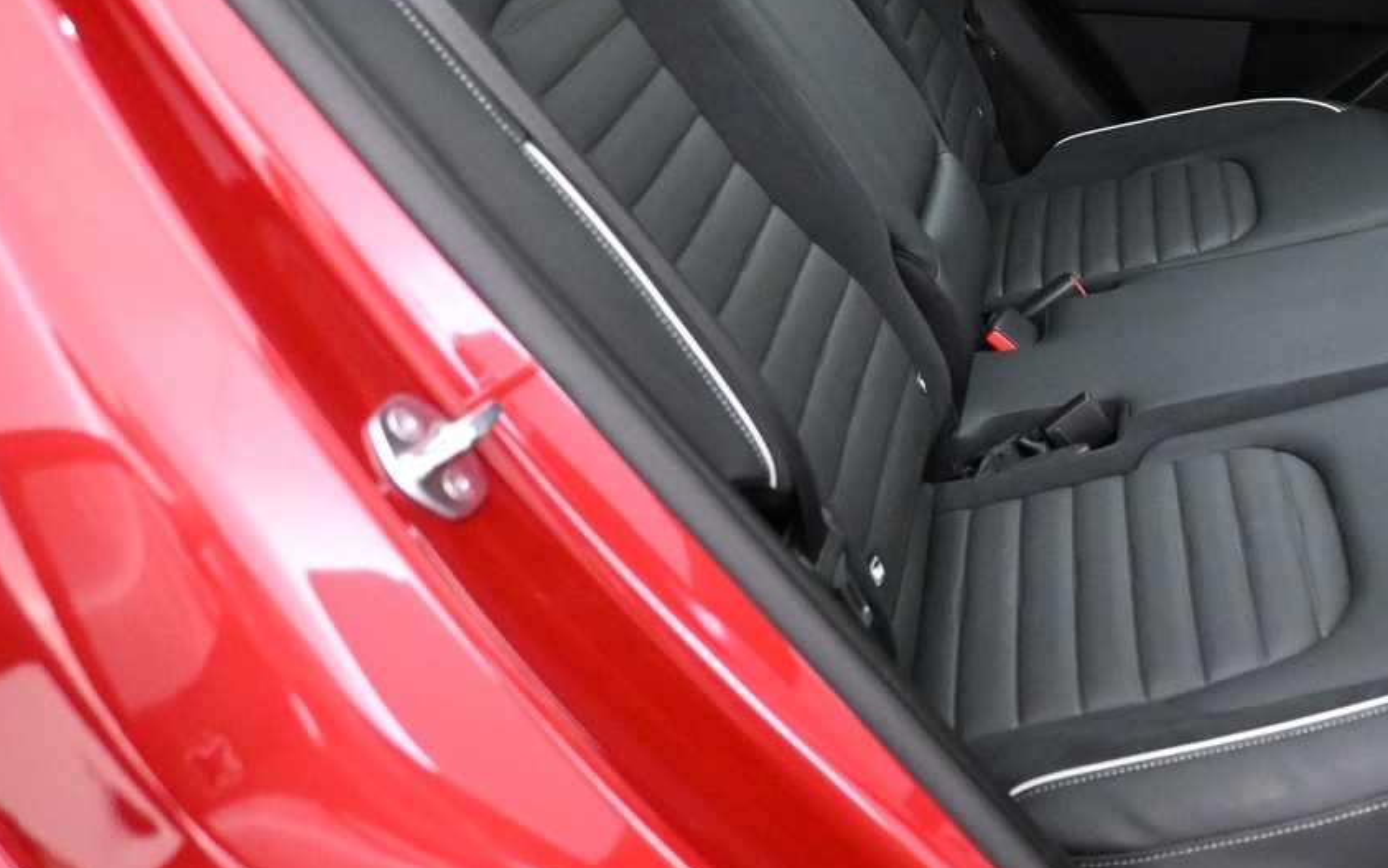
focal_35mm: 47
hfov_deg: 39.3
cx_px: 1273
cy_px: 239
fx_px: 1778
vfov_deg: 27.1
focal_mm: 16
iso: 4000
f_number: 3.5
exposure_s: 1/25
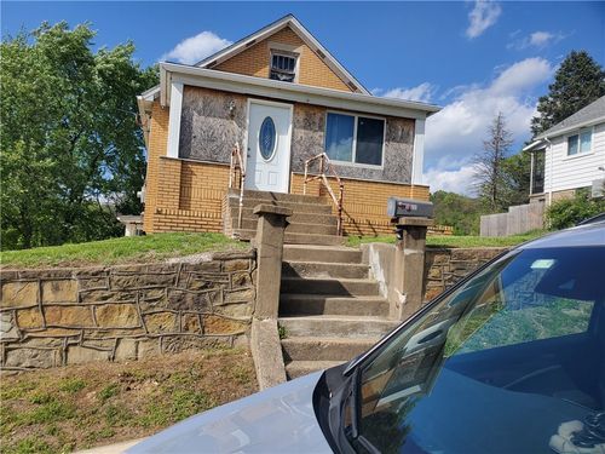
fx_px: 454
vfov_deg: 53.1
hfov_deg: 67.3
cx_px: 302
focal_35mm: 26
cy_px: 227
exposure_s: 1/1693
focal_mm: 4.3
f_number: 2.4
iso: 50
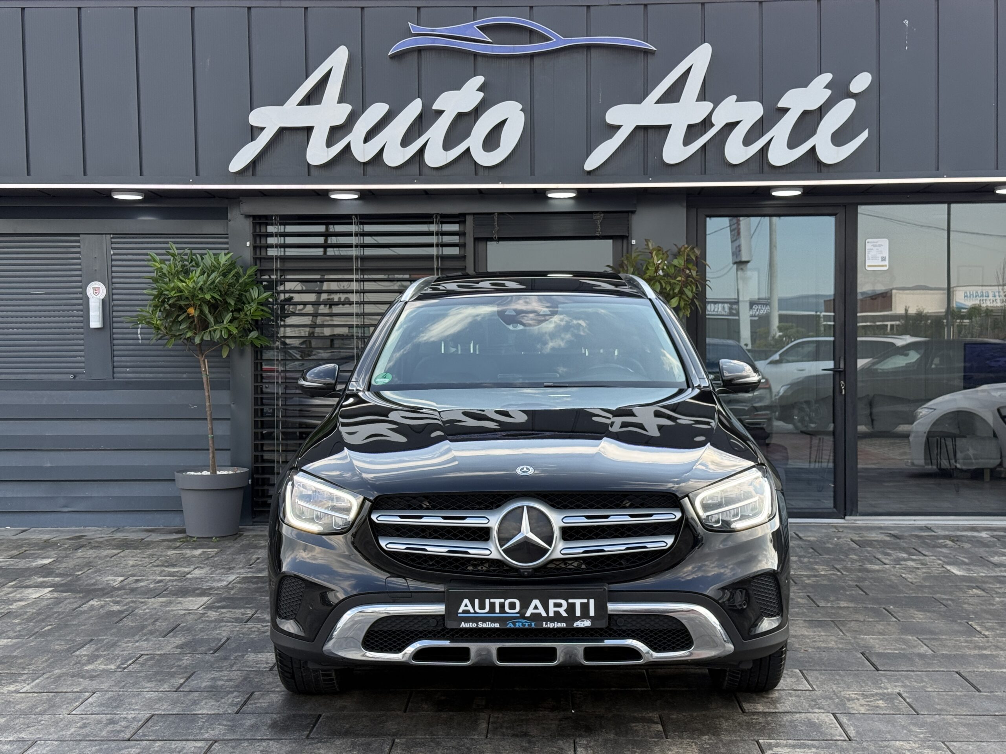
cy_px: 377
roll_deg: +0.5
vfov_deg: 30.3
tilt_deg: +0.3
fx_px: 1395
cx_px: 503
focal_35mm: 48
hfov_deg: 39.7
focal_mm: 6.76
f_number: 1.78
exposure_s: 1/646
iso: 64
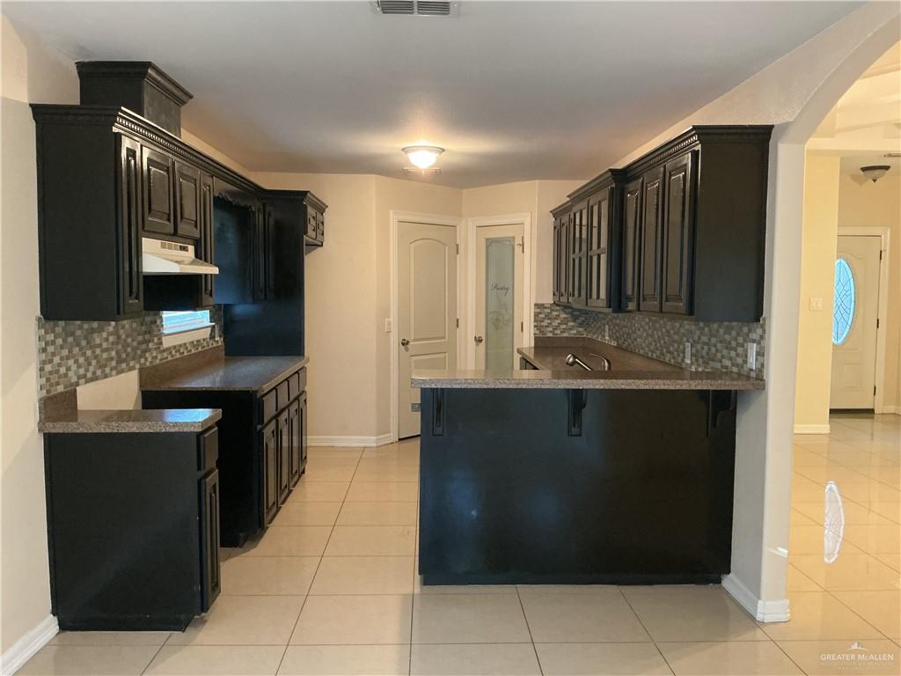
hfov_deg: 61.7
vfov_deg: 48.2
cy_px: 338
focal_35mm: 29
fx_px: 755
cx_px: 450
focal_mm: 3
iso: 250
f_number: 1.8
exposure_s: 1/30
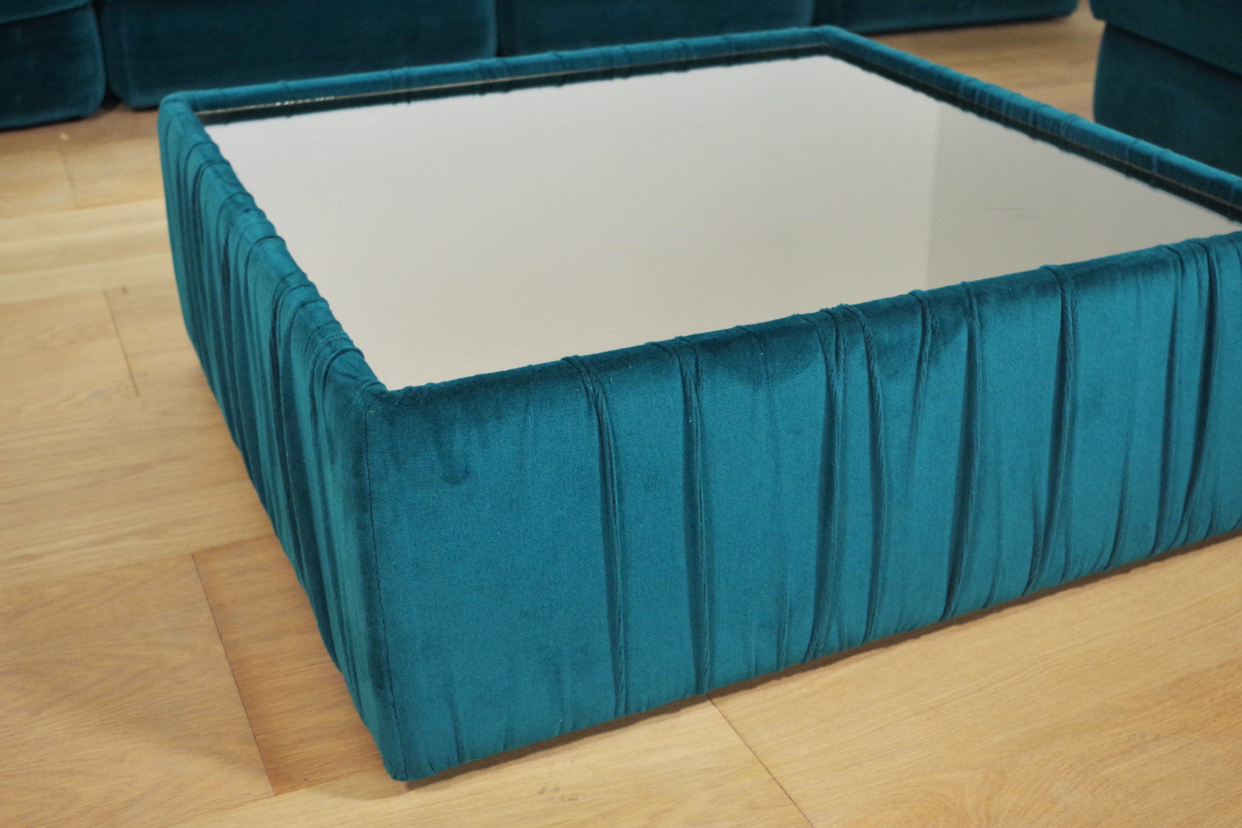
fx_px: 1483
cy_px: 338
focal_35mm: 43
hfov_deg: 45.3
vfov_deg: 31.1
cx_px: 696
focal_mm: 23.13
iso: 800
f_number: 4
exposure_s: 1/60
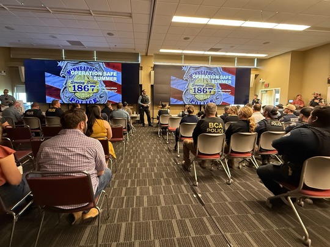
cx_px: 165
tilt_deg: -3.5
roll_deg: -0.6
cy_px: 124
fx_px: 133
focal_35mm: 14
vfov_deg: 85.7
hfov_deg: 102.1
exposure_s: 1/60
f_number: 2.2
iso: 640
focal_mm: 2.22
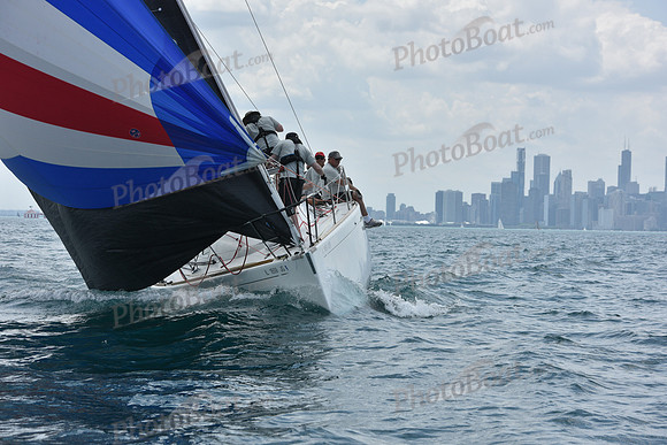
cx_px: 334
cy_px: 222
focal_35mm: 95
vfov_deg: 14.4
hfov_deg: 21.5
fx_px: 1760
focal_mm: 95
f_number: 8
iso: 250
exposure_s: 1/1250
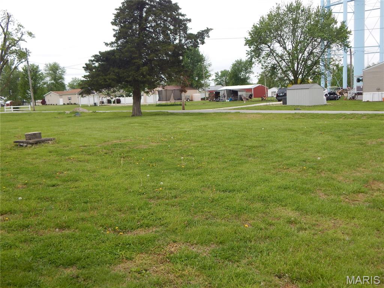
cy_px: 144
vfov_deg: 41.8
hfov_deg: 54.0
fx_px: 377
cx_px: 192
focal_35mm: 34
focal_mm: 6.1
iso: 125
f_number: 3.3
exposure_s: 1/400
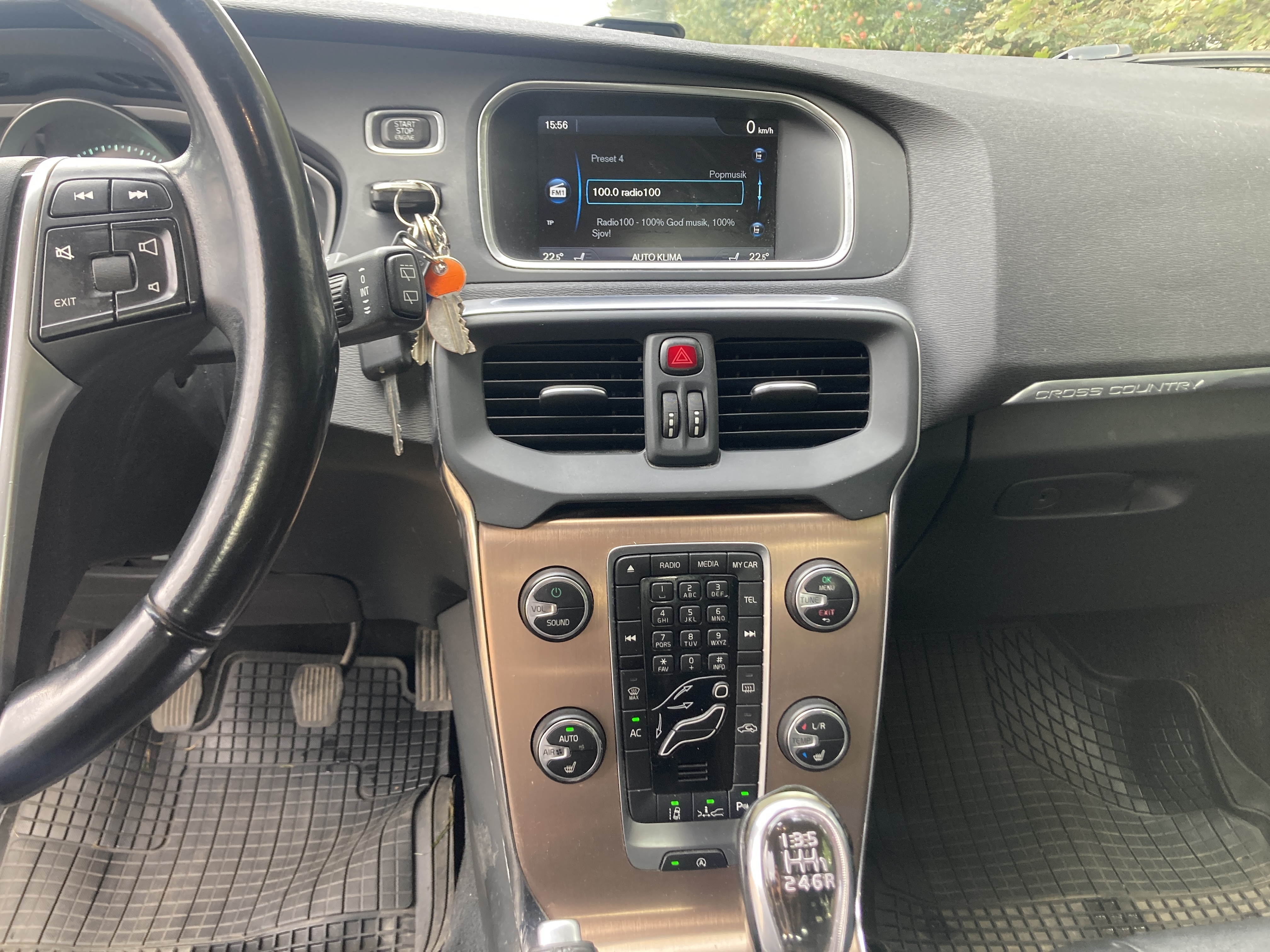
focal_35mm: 28
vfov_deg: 49.7
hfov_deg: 63.4
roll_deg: -1.0
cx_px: 635
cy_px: 476
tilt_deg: -20.7
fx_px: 1027
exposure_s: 1/67
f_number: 1.8
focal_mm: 3.99
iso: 80
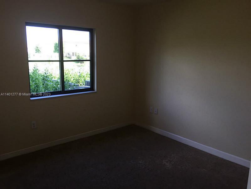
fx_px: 210
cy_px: 94
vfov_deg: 48.2
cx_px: 126
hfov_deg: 61.7
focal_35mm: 29
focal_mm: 4.15
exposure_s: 1/46
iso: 32
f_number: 2.2
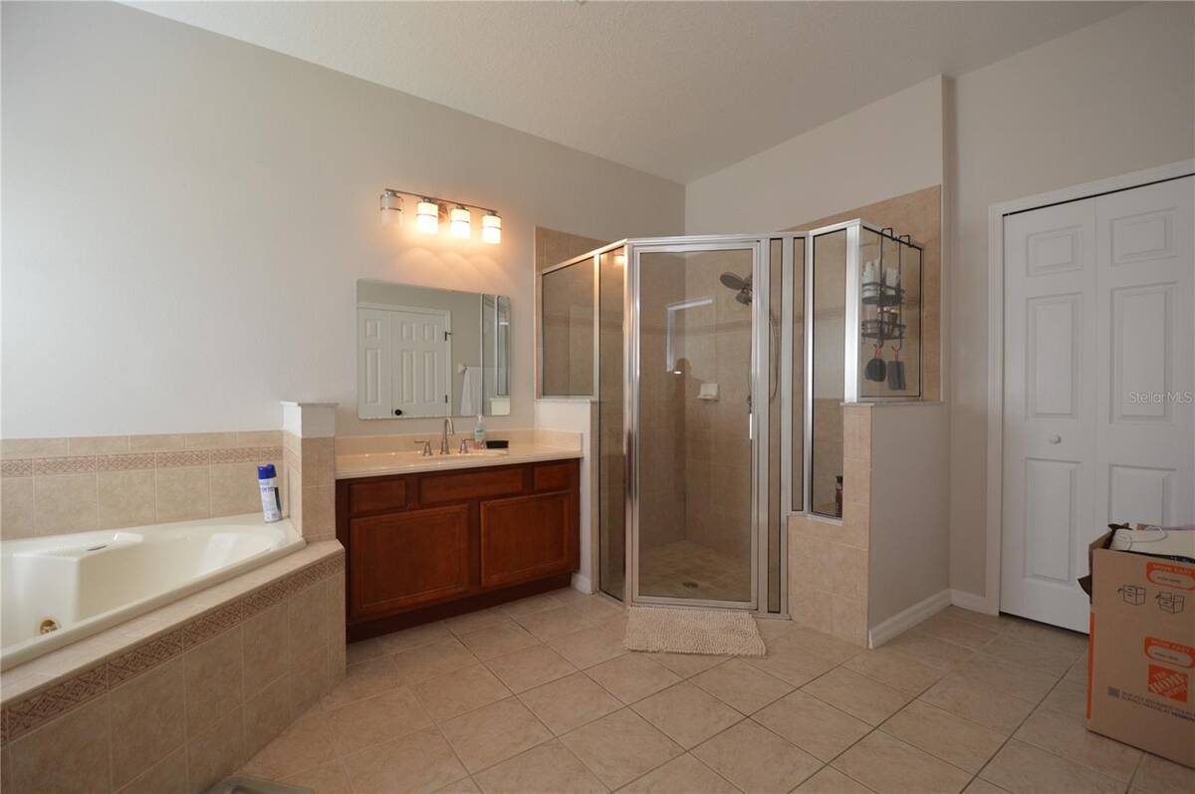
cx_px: 598
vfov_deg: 77.2
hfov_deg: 100.5
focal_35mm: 15
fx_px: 497
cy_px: 397
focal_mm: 10
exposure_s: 1/80
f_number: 4.5
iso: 400
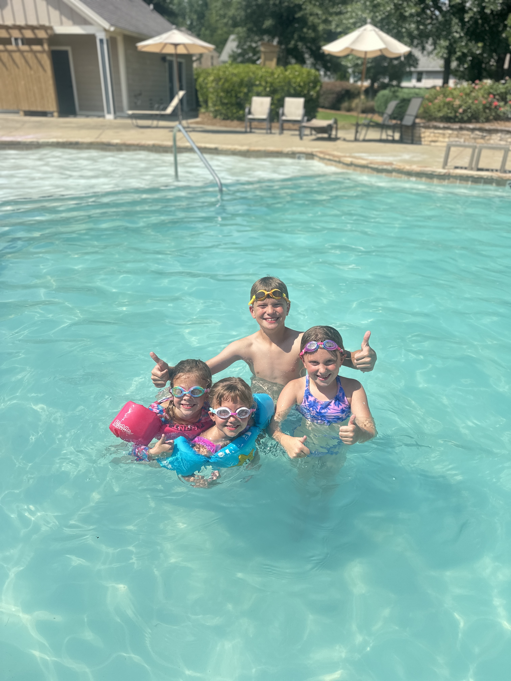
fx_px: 472
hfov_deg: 56.8
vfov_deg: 71.6
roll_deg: -1.4
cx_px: 256
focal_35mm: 24
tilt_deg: -28.4
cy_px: 340
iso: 80
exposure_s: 1/3597
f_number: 1.78
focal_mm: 6.86
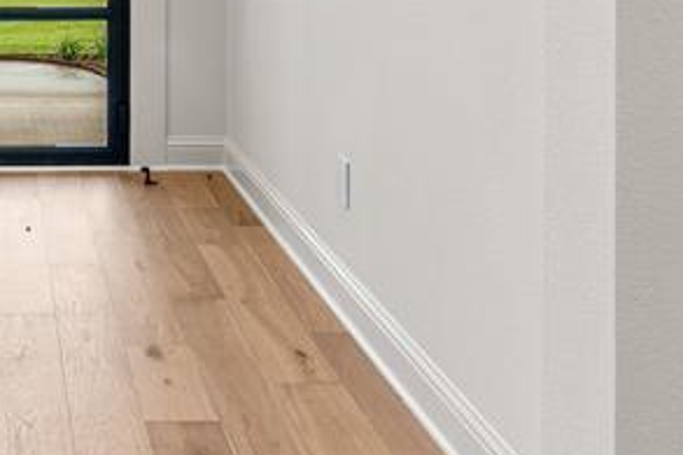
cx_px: 0
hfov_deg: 32.8
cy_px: -135
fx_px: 1062
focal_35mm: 56
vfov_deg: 21.8
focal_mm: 16
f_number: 9
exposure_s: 1/3
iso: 160
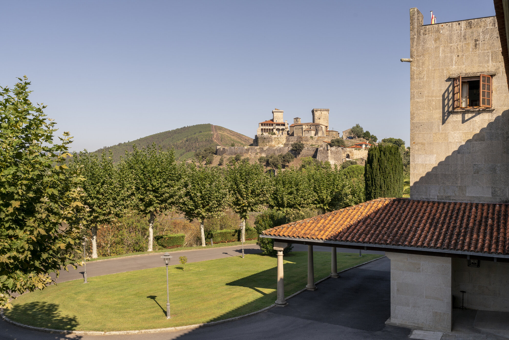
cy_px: 170
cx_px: 254
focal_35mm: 35
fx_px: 495
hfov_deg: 54.4
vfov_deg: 37.9
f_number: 10
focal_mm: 35
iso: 100
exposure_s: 1/200
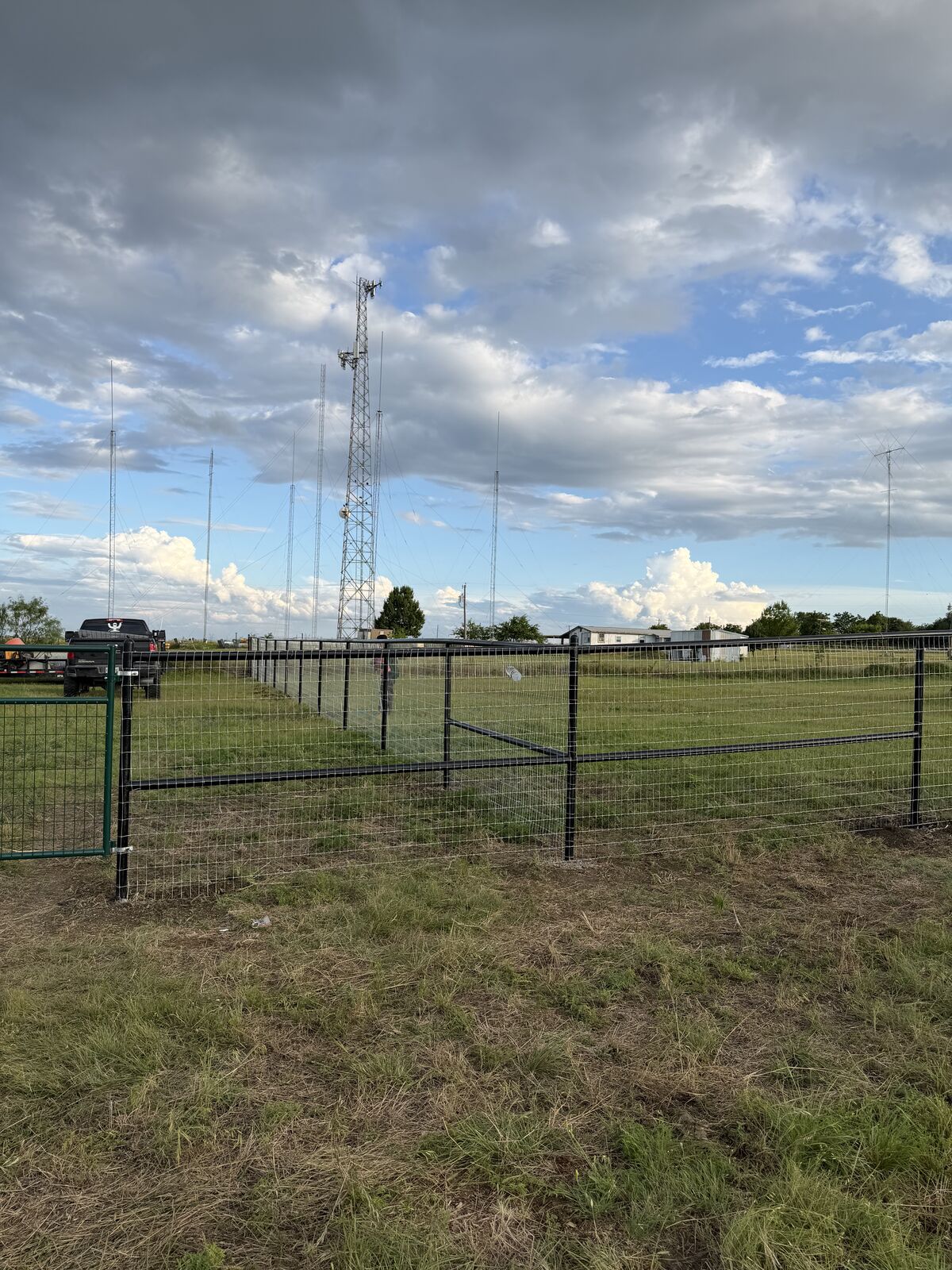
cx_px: 476
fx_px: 880
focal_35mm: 24
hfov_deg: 56.8
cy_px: 635
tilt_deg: +0.4
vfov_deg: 71.6
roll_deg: -2.6
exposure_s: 1/2445
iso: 80
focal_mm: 6.76
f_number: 1.78
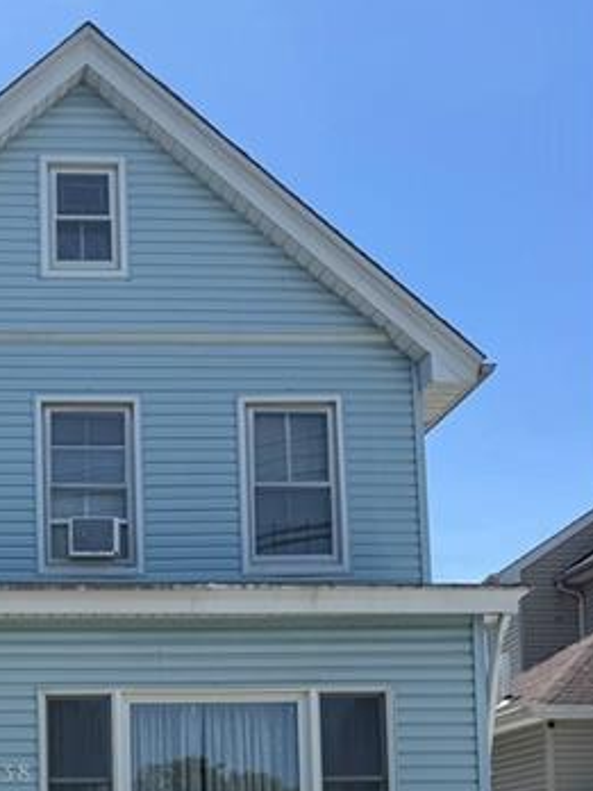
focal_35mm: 53
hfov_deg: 25.7
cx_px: -45
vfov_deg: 33.1
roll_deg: +1.8
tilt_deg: +4.3
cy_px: 791
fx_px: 1211
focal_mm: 6.76
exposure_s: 1/4608
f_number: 1.78
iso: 80
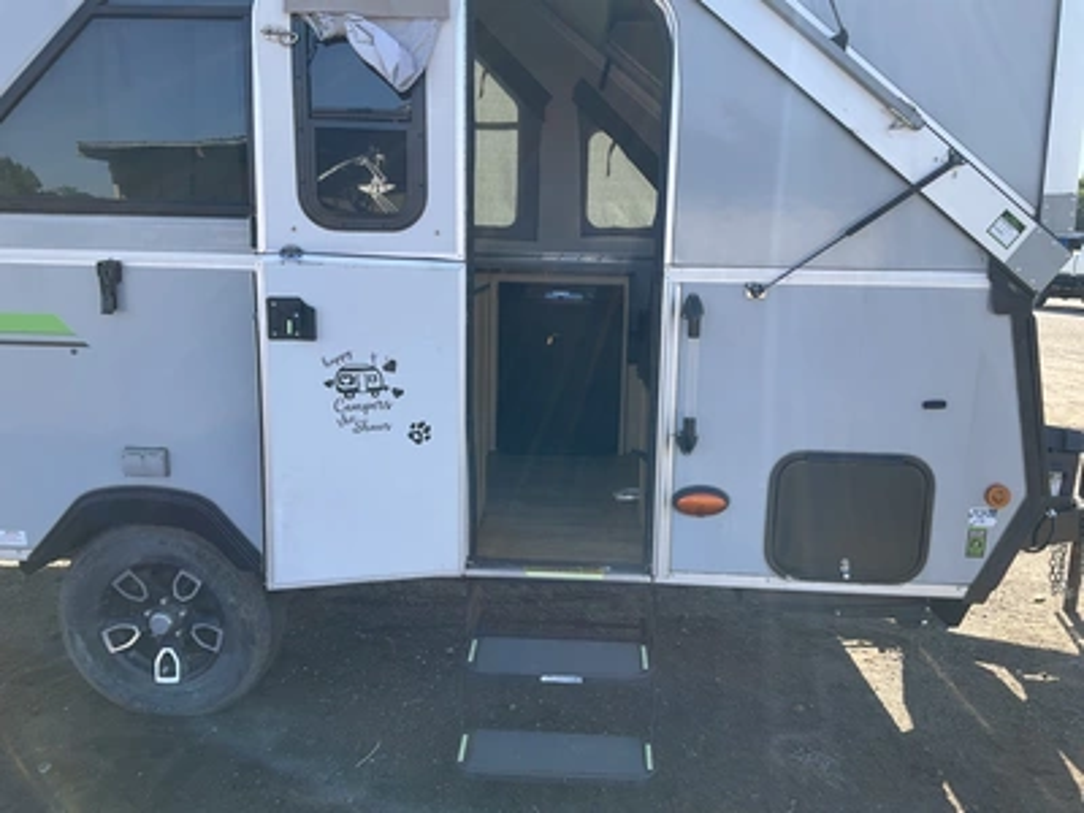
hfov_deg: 61.7
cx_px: 542
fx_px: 908
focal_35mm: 29
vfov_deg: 48.2
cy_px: 406
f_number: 1.8
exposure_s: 1/534
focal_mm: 3
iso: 25
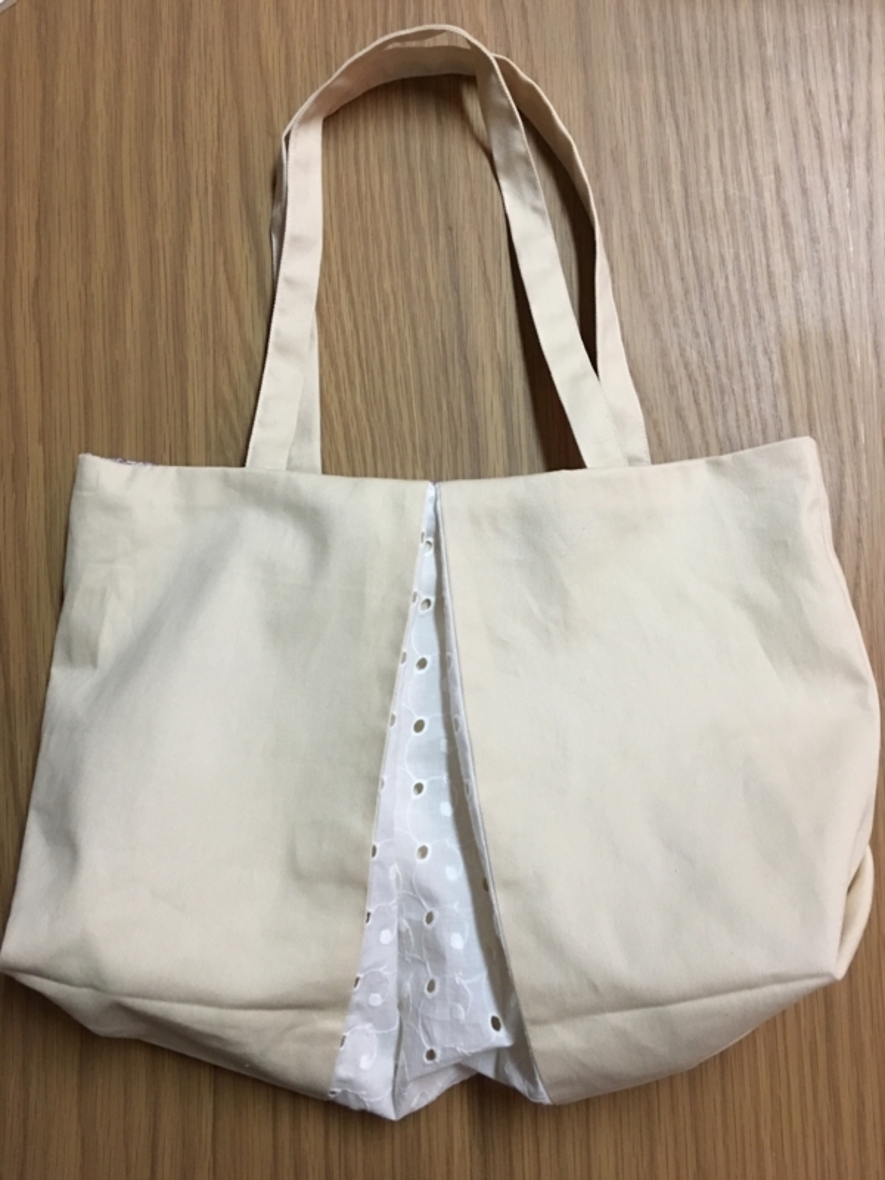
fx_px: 989
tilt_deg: -83.8
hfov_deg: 48.2
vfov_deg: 61.7
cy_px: 590
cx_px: 442
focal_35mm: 29
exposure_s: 1/10
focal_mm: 4.15
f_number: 2.2
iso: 100
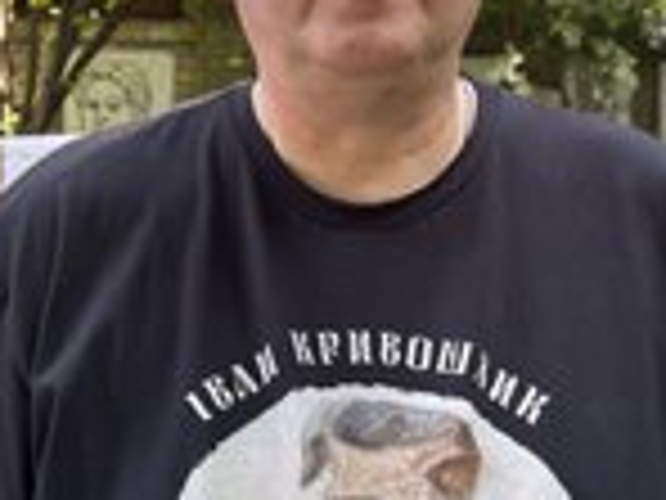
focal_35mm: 65
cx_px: 356
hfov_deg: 29.8
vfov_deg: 22.1
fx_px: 1251
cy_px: 63
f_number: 1.78
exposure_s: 1/157
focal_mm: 6.76
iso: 64
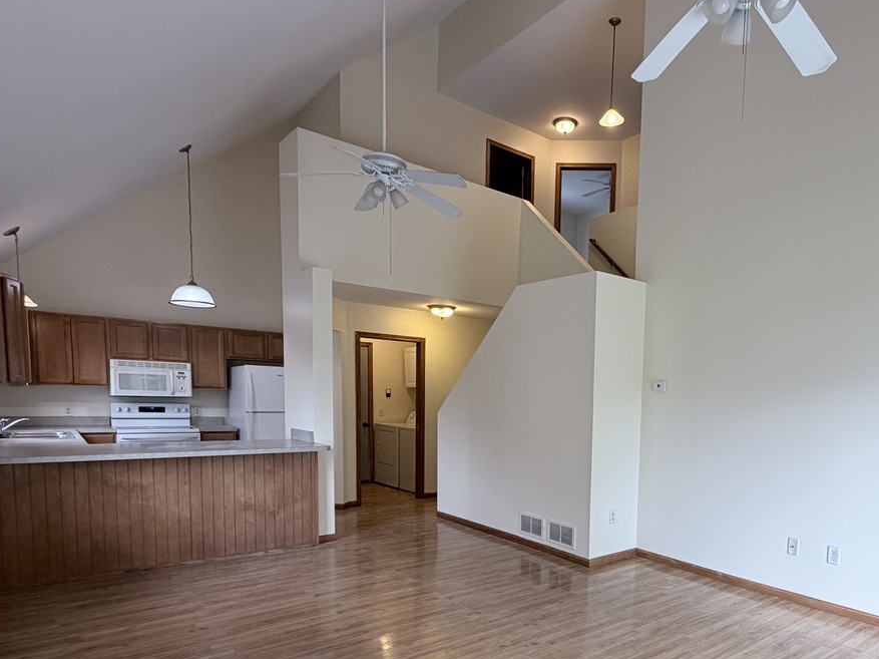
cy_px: 451
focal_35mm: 23
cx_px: 569
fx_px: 584
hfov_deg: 72.2
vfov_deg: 57.3
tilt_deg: -5.6
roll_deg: -1.7
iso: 160
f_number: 2.2
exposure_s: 1/120
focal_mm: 2.22
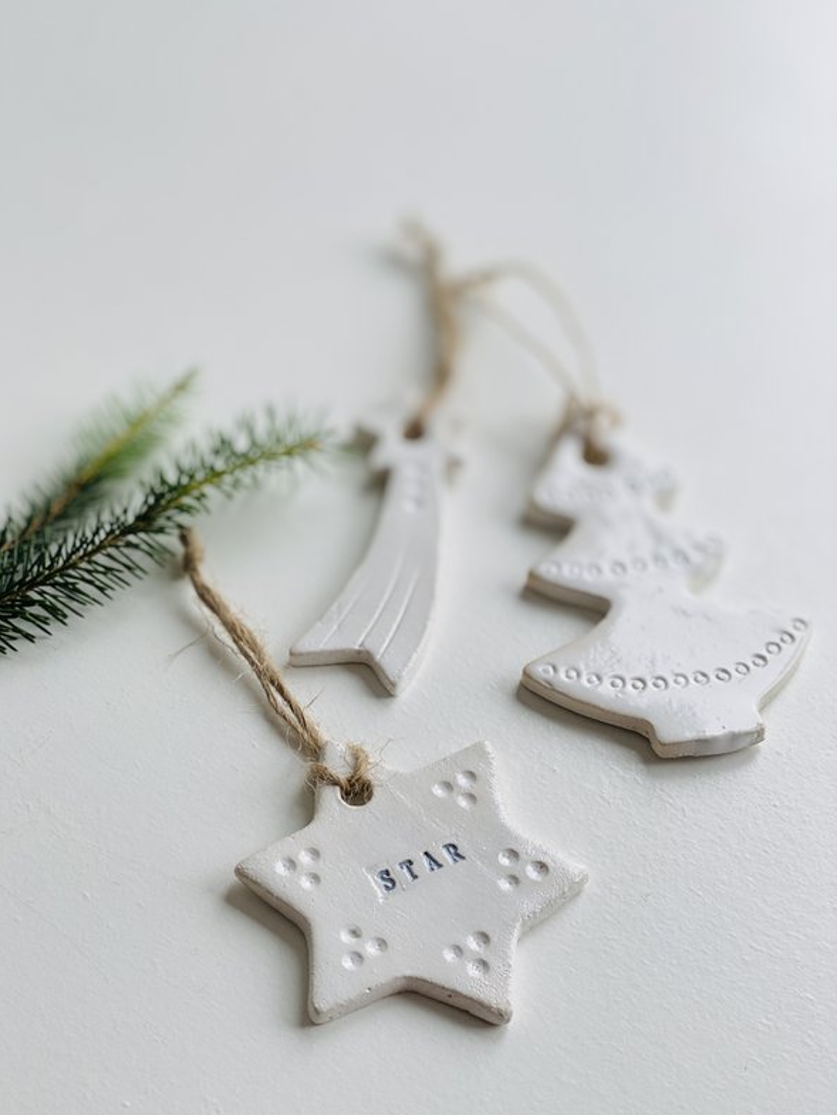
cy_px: 567
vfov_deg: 36.2
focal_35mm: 53
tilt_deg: -47.6
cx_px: 412
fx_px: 1708
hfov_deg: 27.5
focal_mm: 6
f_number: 2
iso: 32
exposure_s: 1/122
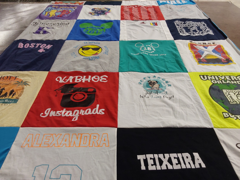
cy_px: 90
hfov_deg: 63.4
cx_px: 120
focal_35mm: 28
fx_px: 194
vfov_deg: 49.7
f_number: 1.9
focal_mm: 2.91
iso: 80
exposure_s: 1/60
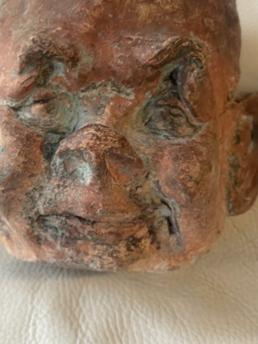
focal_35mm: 72
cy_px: 140
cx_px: 87
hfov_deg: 20.4
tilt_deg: -68.5
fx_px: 716
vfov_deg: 27.0
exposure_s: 1/60
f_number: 2
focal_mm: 6
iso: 250
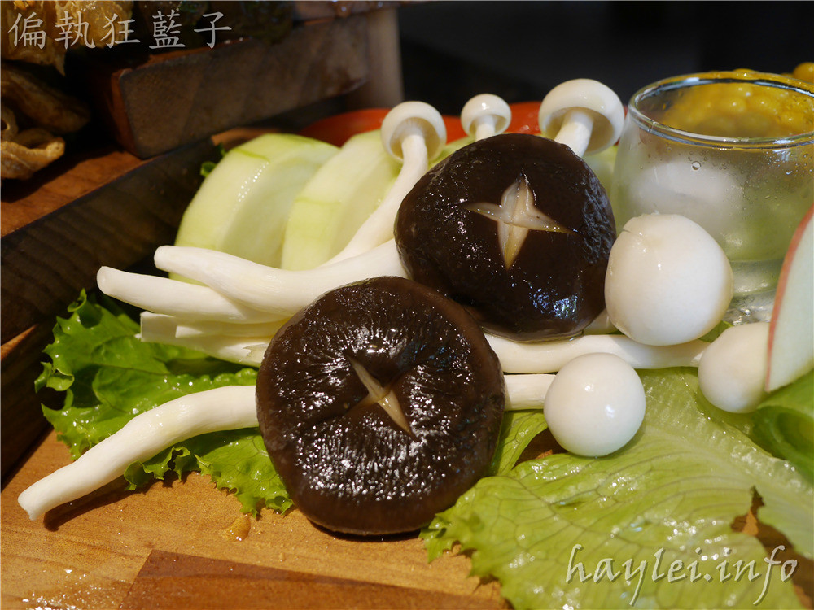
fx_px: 705
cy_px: 305
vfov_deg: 46.8
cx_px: 407
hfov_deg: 60.0
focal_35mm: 30
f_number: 4
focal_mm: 15
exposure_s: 1/60
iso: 800
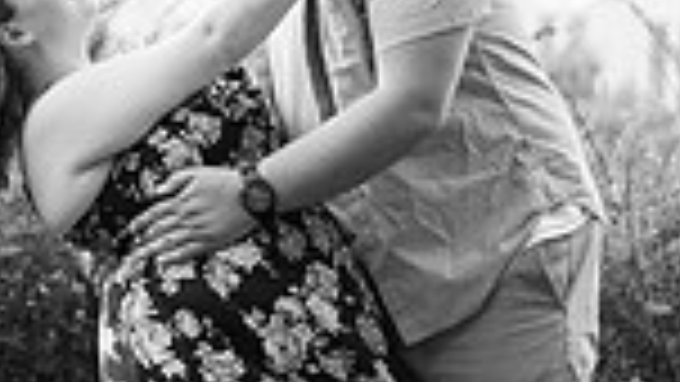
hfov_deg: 13.7
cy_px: 27
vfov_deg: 7.8
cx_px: 182
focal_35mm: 156
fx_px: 2813
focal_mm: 50
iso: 640
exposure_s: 1/400
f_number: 1.8
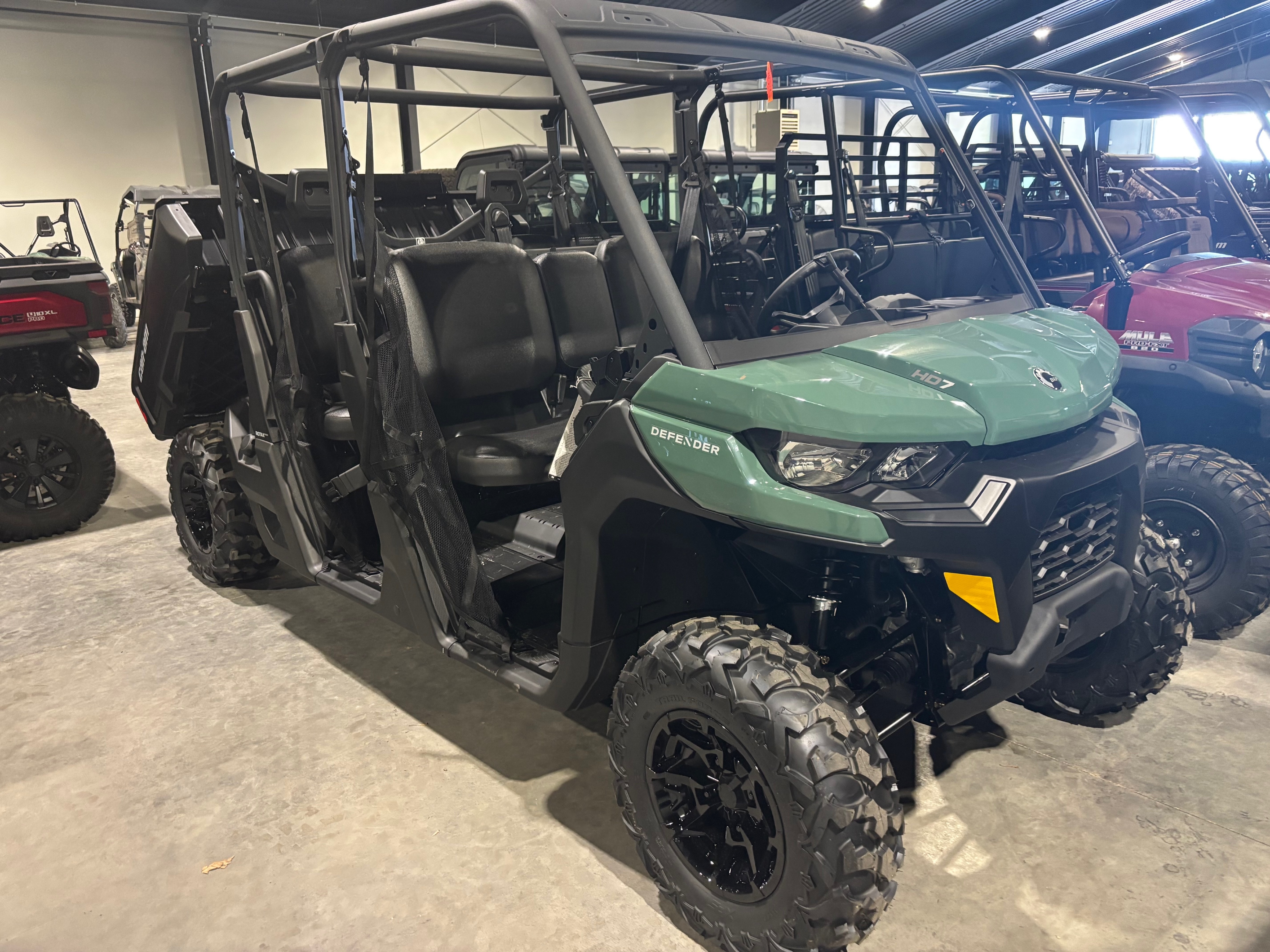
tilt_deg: -13.9
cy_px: 476
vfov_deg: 53.1
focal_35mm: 26
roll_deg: +2.2
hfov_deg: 67.3
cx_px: 635
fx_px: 954
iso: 500
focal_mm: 5.96
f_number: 1.6
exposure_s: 1/48
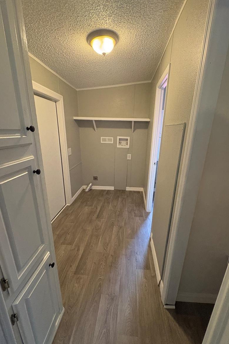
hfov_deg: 77.2
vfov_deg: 100.4
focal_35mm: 15
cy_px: 173
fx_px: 143
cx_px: 123
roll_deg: -1.7
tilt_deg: -16.0
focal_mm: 2.22
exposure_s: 1/60
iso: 500
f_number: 2.2
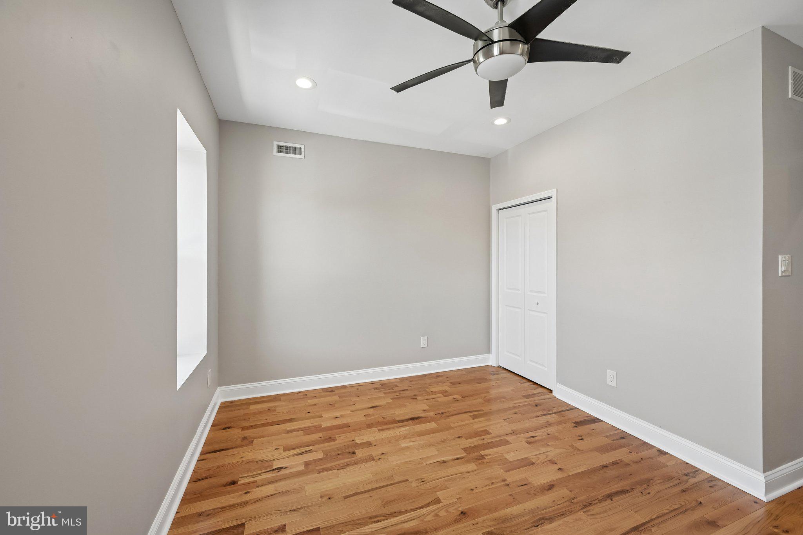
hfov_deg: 104.3
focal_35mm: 14
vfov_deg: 81.2
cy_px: 268
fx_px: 312
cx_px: 402
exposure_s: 1/15
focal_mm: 14
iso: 360
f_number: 8
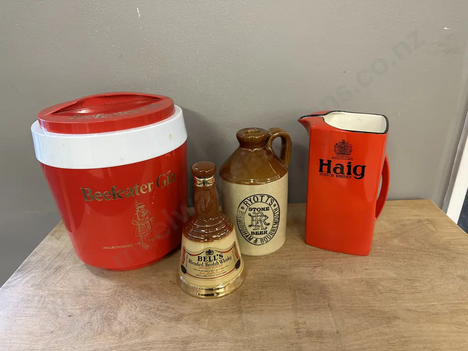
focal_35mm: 24
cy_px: 176
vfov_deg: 56.8
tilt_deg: -25.1
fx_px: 324
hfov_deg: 71.6
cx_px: 234
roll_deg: +1.8
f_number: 1.78
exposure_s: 1/50
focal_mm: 6.86
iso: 200
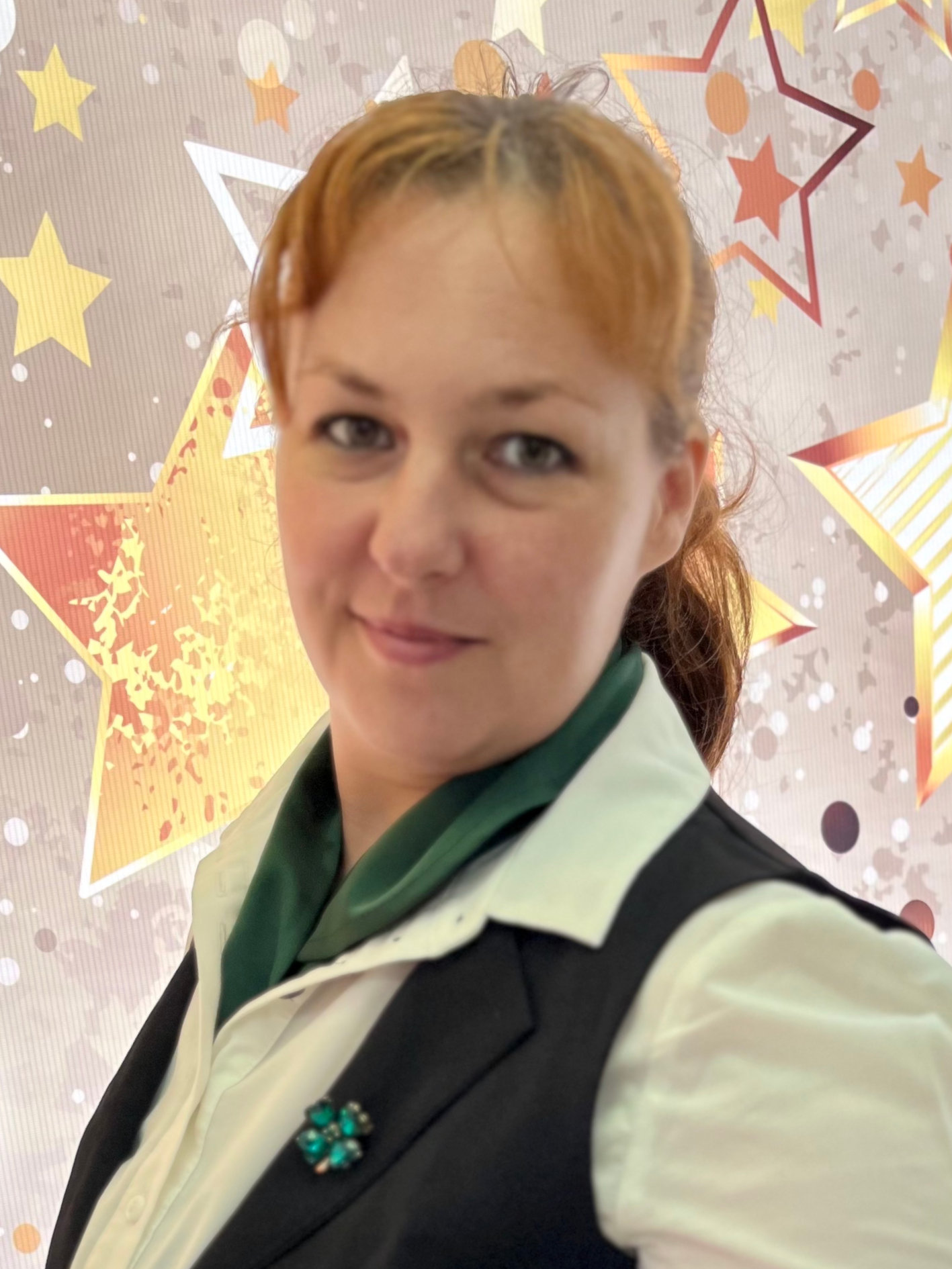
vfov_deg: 67.3
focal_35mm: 26
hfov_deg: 53.1
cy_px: 634
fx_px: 954
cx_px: 476
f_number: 1.6
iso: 40
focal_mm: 5.1
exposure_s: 1/100
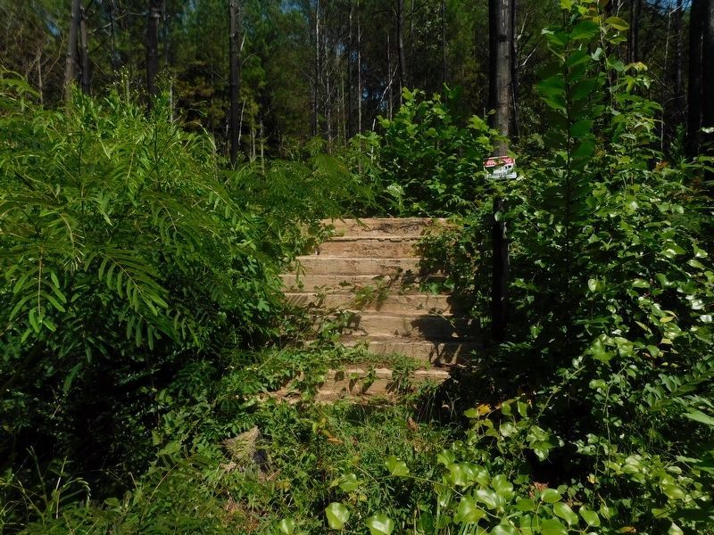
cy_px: 268
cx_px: 357
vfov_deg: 58.9
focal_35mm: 23
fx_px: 474
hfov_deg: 73.9
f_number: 6
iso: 125
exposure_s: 1/500
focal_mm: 4
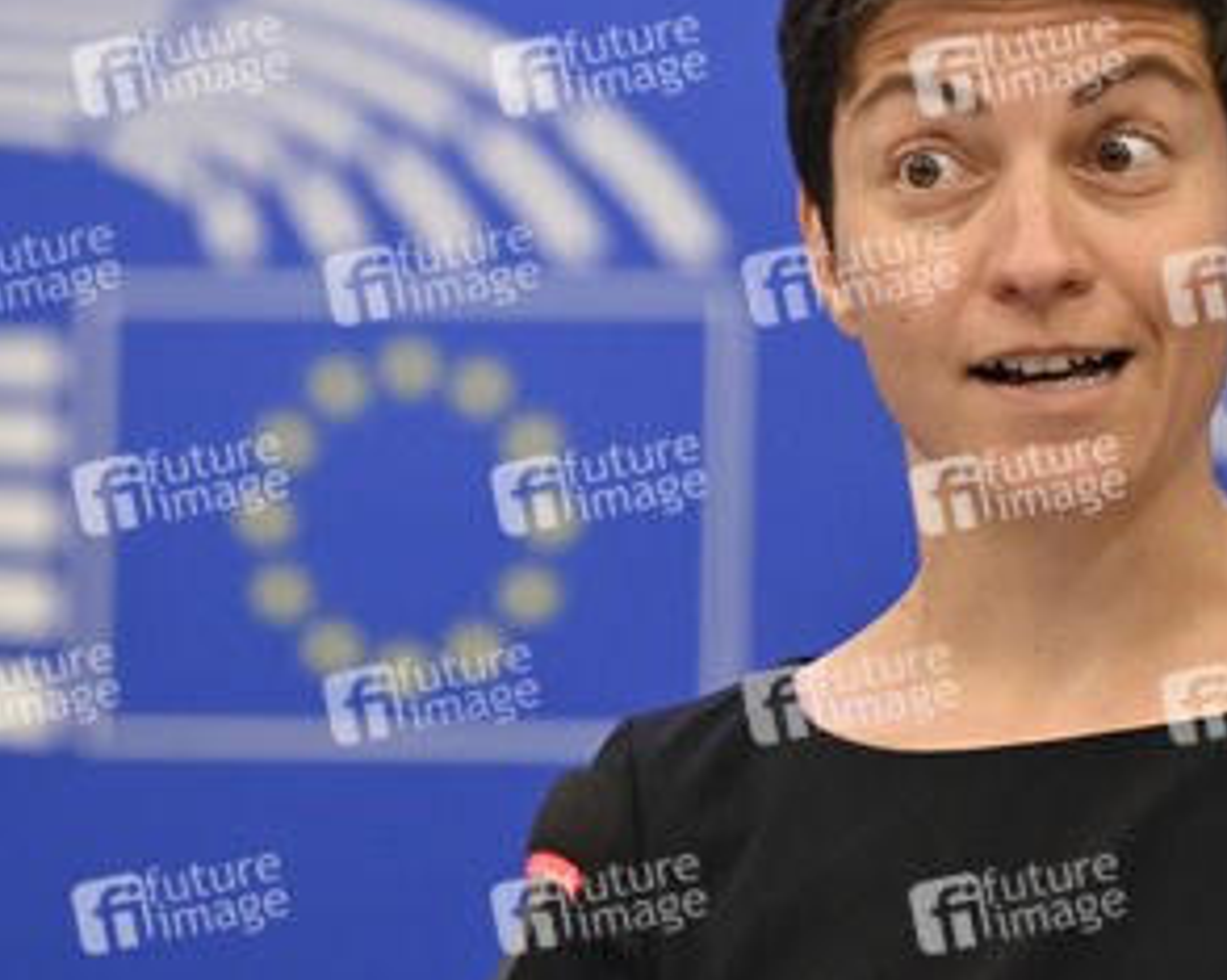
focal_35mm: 289
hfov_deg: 6.7
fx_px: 10488
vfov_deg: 5.3
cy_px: 381
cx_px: 907
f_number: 2.8
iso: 1600
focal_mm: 200
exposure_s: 1/320
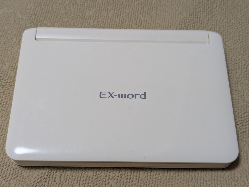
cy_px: 94
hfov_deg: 39.7
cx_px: 124
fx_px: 345
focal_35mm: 48
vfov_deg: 30.3
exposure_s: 1/34.3
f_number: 1.85
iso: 80
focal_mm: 6.81
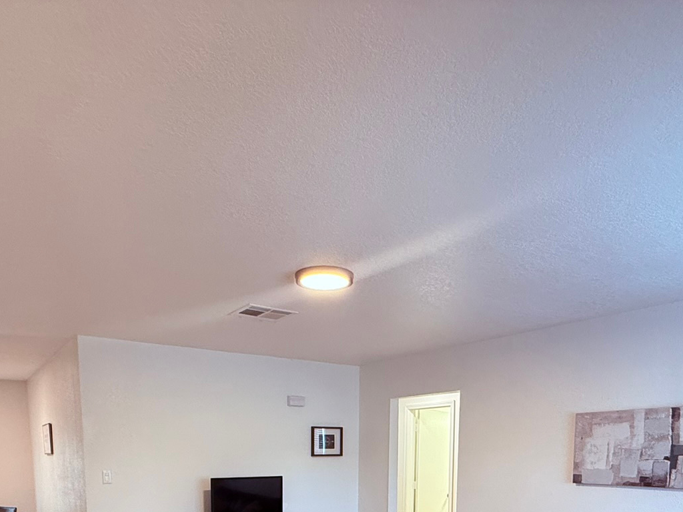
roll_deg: +0.3
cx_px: 329
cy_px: 509
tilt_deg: -8.0
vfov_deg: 43.0
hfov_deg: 63.4
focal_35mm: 28
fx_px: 552
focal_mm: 2.22
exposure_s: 1/60
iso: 400
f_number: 2.2
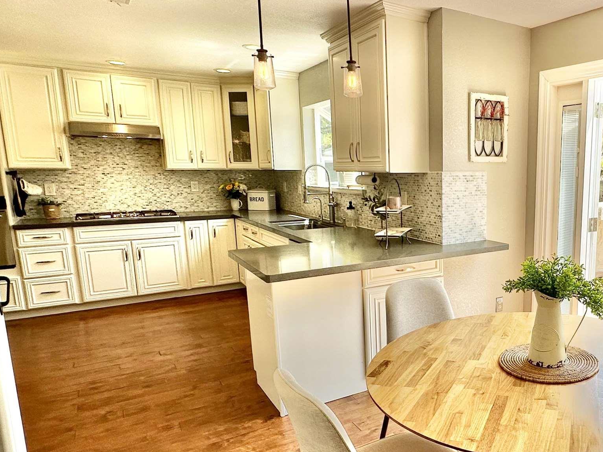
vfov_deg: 49.6
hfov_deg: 59.1
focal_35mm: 28
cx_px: 471
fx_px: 488
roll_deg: -0.2
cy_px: 255
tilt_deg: -9.8
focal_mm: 2.22
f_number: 2.2
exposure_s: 1/479
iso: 40
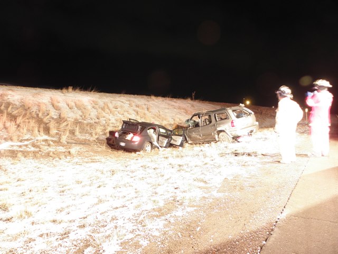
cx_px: 169
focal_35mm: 26
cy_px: 127
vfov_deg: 53.1
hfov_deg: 67.3
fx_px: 254
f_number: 2.8
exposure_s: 4
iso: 64
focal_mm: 4.6
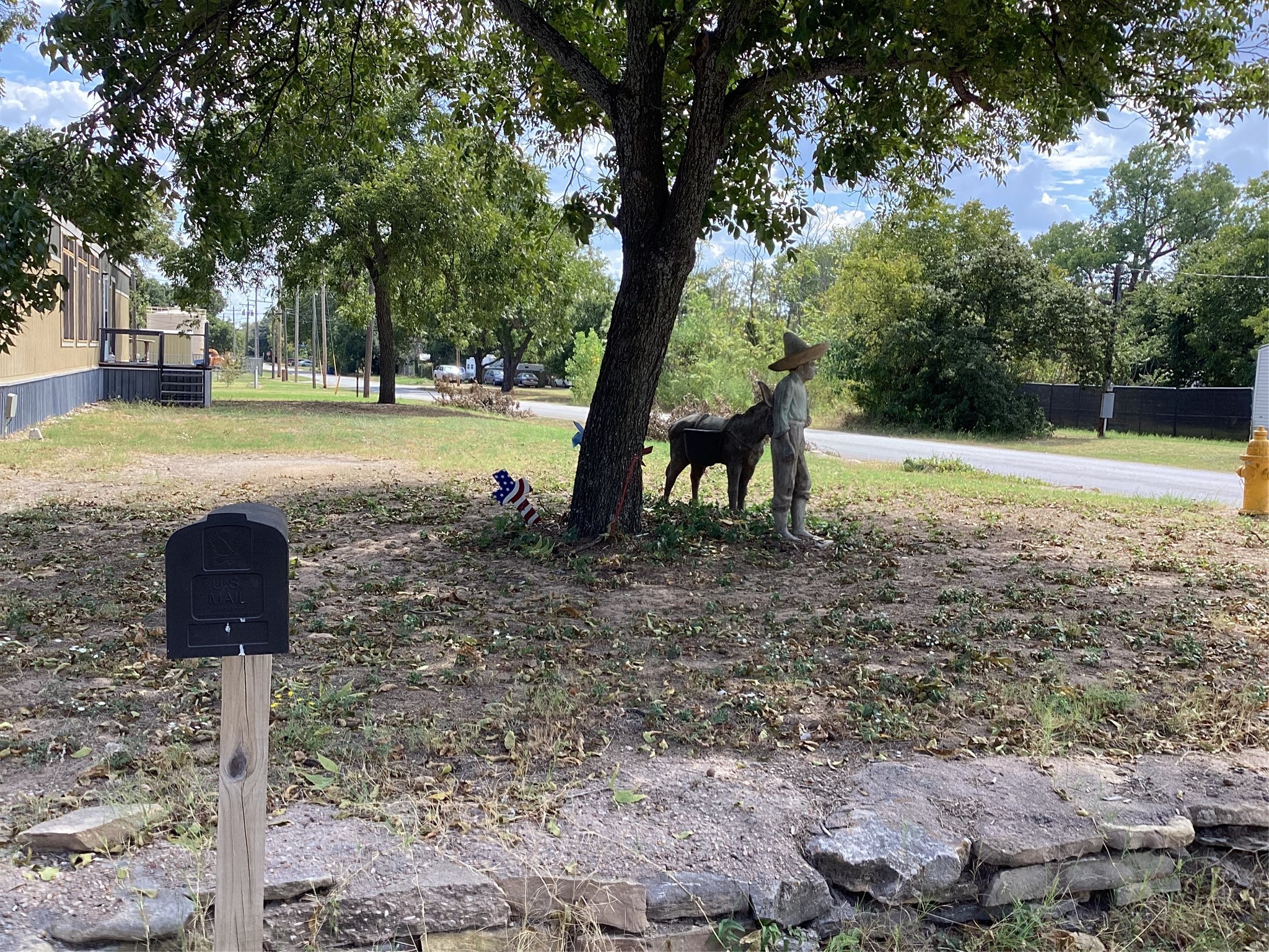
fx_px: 1136
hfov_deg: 58.4
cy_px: 476
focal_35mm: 31
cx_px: 634
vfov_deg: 45.4
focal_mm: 3.3
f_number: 2.4
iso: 25
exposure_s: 1/379
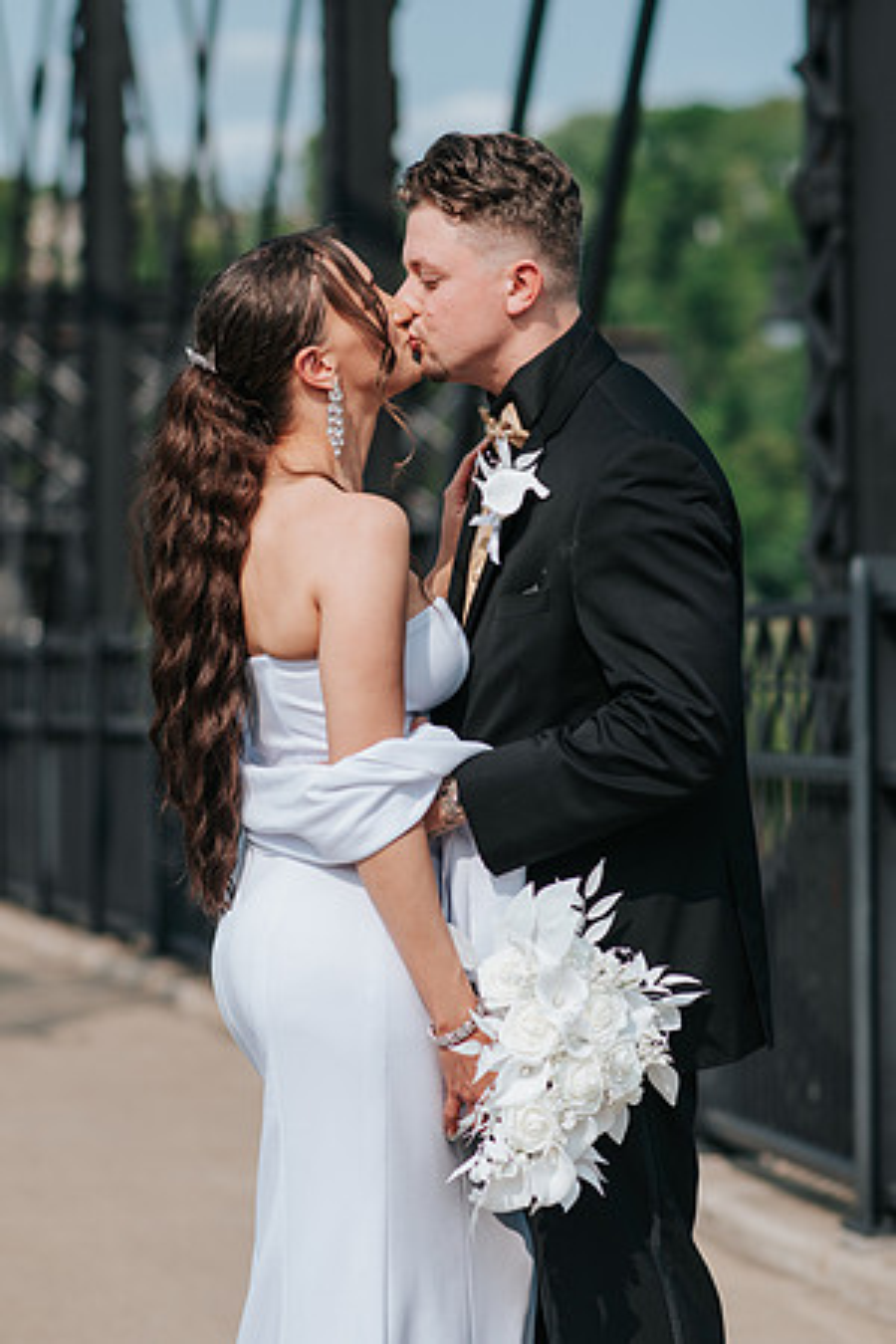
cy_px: 672
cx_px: 448
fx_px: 4760
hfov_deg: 10.8
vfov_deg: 16.1
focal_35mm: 128
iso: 100
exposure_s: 1/2500
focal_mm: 85
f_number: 2.8
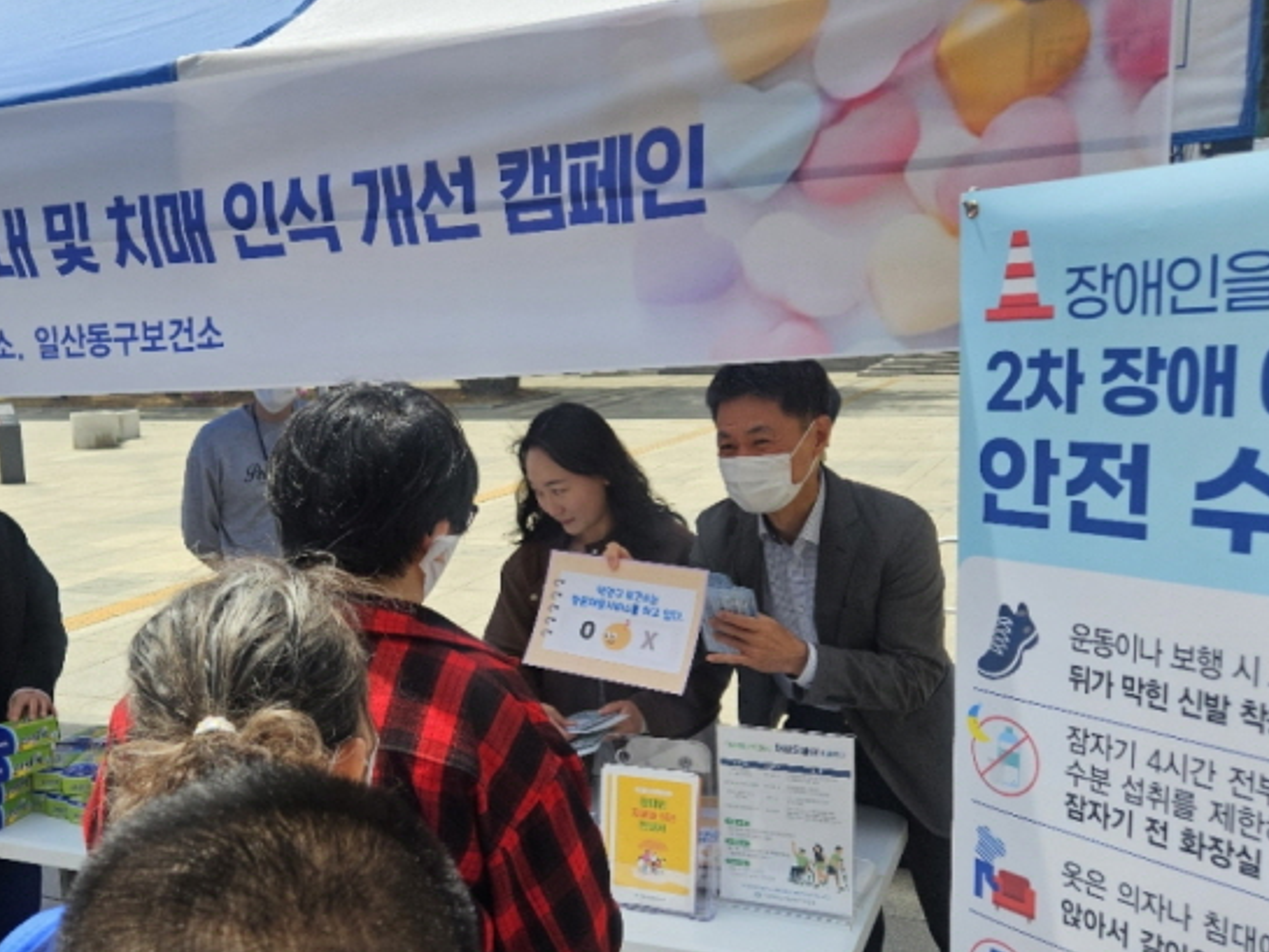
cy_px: 581
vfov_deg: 37.6
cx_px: 400
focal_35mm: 38
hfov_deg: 48.0
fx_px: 1393
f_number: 1.8
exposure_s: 1/1272
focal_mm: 5.4
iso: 25
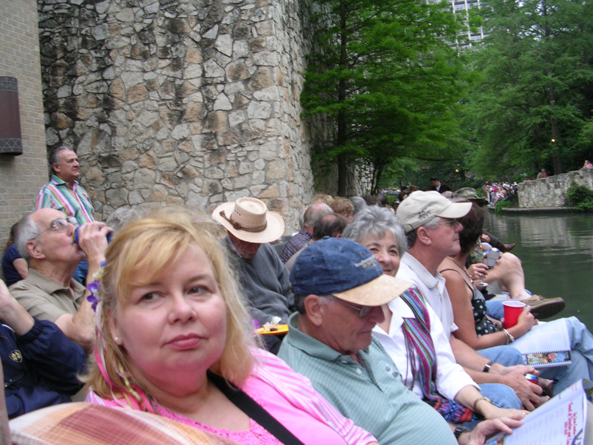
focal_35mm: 38
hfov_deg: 49.0
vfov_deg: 37.7
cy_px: 222
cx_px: 296
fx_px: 651
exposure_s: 1/28.9
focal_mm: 5.8
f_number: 2.8
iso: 58
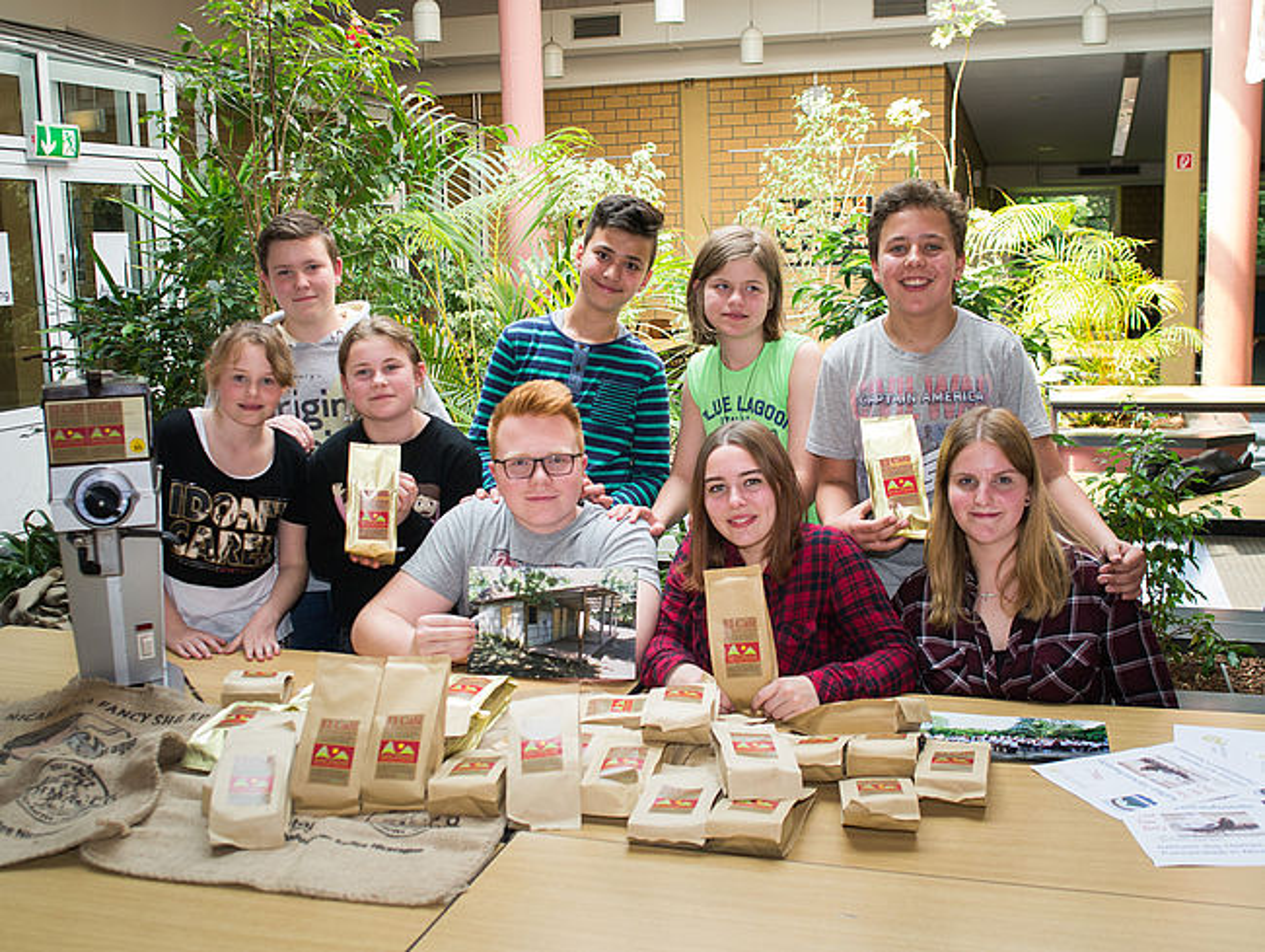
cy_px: 476
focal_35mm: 38
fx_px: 1390
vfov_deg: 37.8
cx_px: 632
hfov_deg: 48.9
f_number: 2.8
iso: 160
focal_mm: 19
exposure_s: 1/160
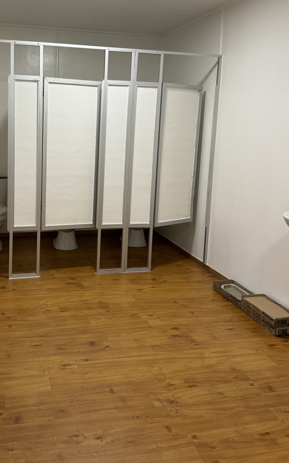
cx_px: 78
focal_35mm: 32
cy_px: 174
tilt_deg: -6.9
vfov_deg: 58.9
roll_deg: -1.4
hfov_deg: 38.6
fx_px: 403
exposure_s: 1/100
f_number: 1.78
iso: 160
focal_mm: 6.76
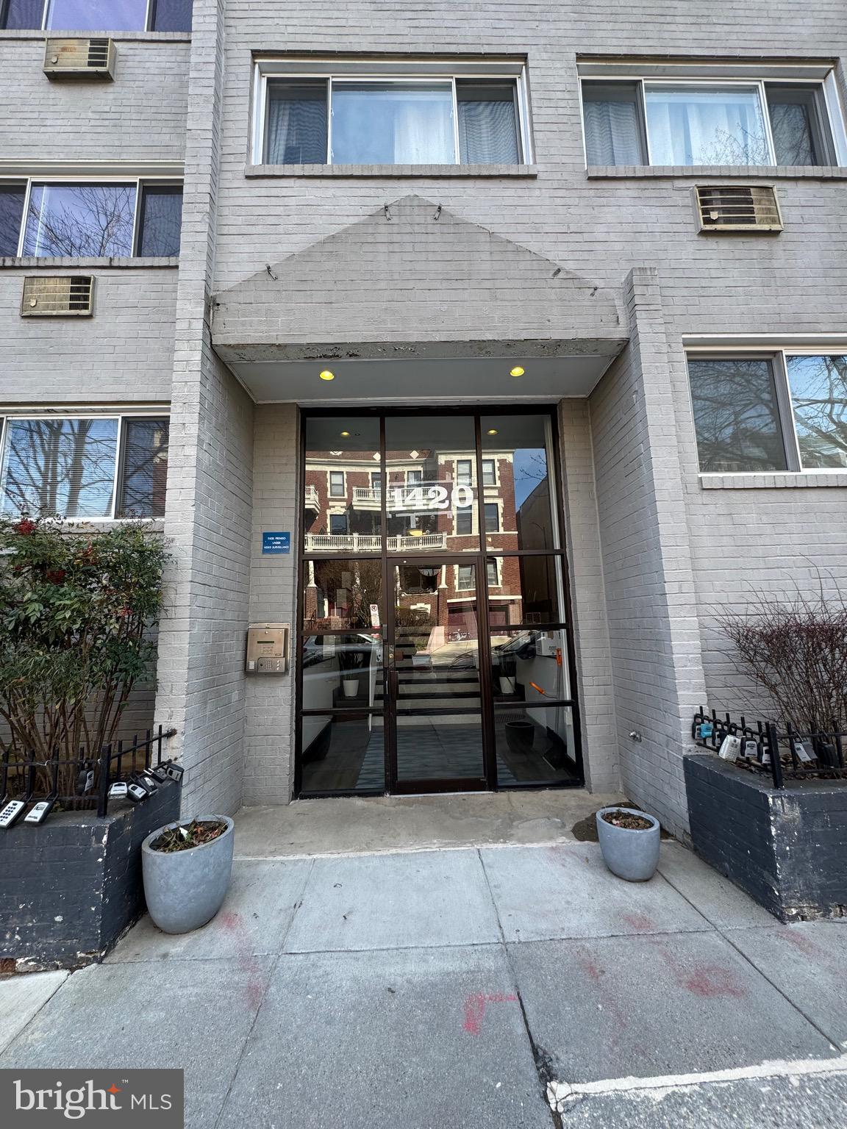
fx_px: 457
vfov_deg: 102.1
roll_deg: +0.7
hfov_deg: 85.7
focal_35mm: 14
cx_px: 424
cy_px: 564
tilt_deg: +8.2
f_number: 2.2
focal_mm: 2.22
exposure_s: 1/163
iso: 40
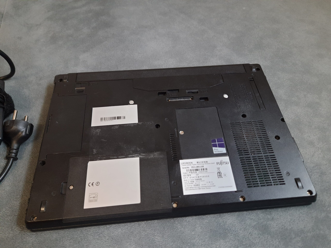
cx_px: 166
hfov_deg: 69.4
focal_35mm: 25
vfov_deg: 54.9
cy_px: 124
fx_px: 239
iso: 400
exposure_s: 1/25
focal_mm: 4.6
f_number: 2
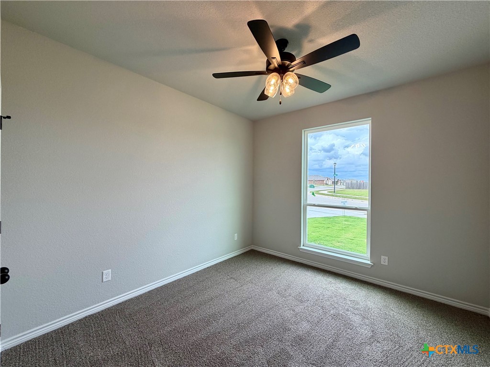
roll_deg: -0.2
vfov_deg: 85.7
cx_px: 245
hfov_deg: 102.1
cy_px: 184
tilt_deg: +0.1
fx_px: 198
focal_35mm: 14
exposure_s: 1/120
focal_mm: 2.22
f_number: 2.2
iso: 64
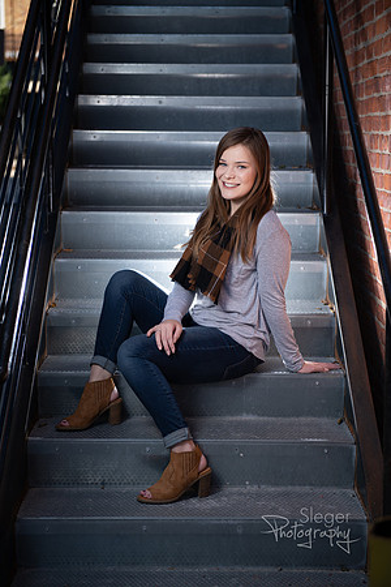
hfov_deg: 19.5
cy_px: 294
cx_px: 196
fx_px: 1140
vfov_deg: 28.8
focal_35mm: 70
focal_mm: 70
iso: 100
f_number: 2.8
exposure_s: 1/640
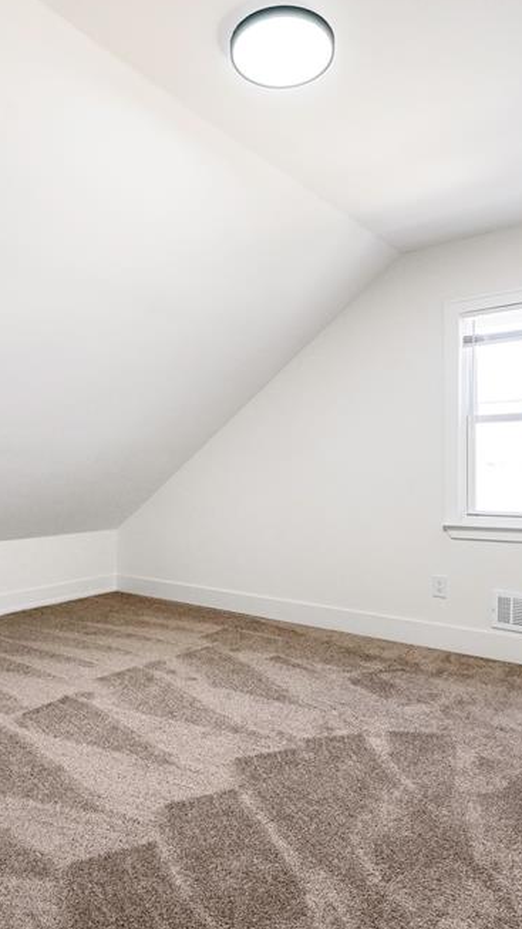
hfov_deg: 49.5
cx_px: 269
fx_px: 566
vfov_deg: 78.7
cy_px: 468
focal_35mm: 23
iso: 800
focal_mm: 14
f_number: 11
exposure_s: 1/30
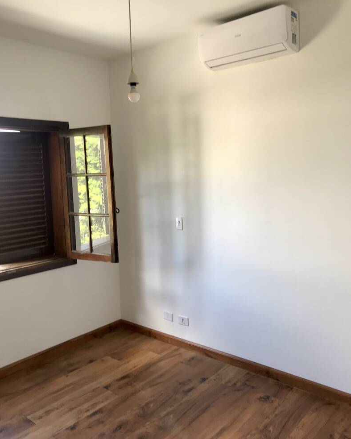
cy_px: 209
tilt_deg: -2.9
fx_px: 390
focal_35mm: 30
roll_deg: +1.9
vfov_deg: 58.7
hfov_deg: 48.5
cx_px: 180
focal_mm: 3.99
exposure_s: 1/60
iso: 32
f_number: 1.8
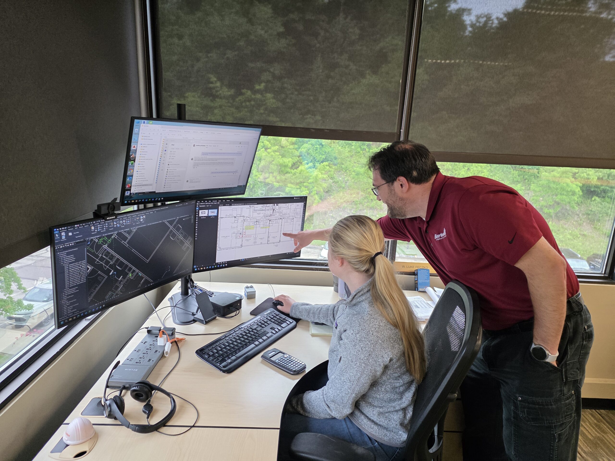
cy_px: 230
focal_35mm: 23
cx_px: 308
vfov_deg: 58.9
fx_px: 409
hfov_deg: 73.9
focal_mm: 6.3
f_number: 1.7
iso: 200
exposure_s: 1/180
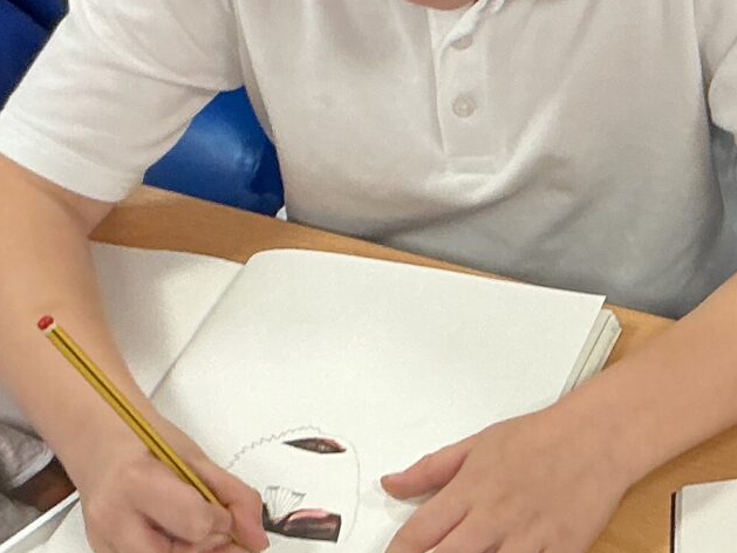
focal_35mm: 118
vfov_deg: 12.6
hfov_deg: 16.3
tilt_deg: -40.9
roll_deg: +5.3
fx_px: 2513
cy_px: 303
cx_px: 758
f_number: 1.8
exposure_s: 1/60
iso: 80
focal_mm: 3
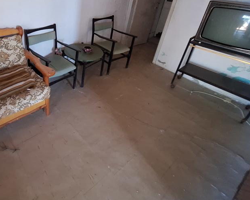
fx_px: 155
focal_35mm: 21
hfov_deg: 72.1
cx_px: 61
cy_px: 47
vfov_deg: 61.4
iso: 640
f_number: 2.2
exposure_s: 1/20
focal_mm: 1.74
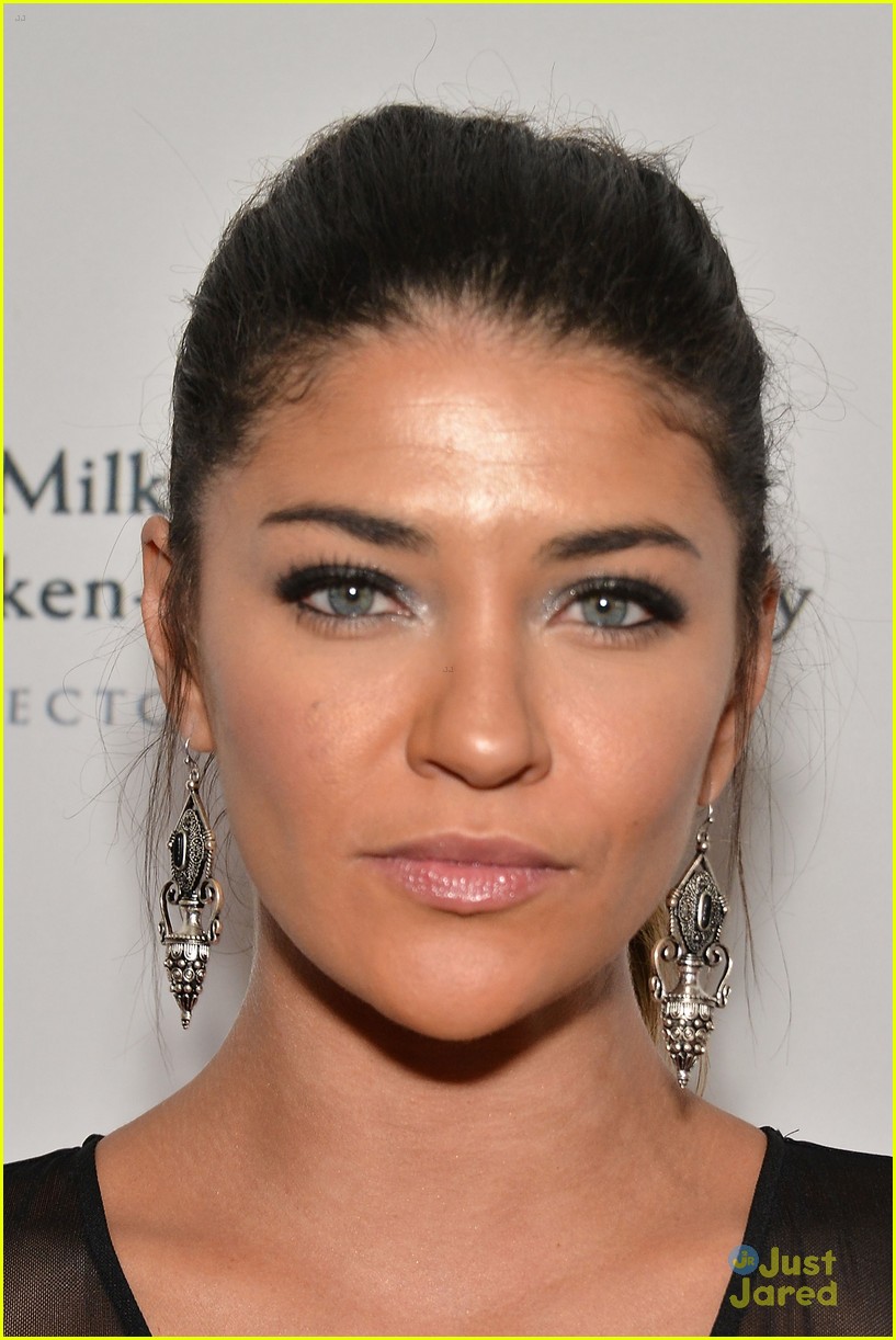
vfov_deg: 16.8
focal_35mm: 122
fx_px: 4545
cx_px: 448
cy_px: 670
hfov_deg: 11.3
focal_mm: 122
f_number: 6.3
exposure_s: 1/160
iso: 1000
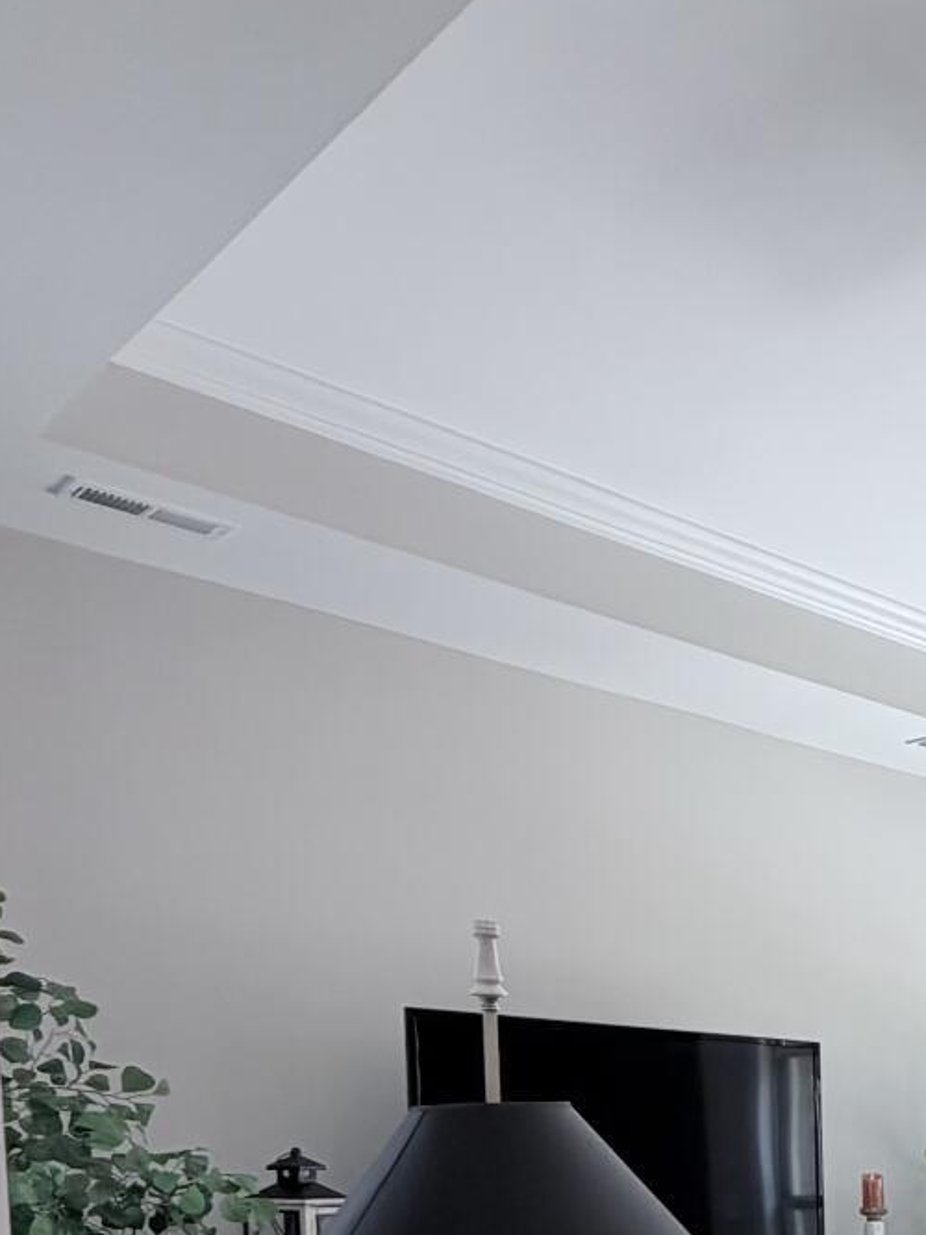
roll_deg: -1.0
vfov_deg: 38.5
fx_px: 1499
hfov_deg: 26.6
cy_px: 1298
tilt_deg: -6.3
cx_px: 1322
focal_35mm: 42
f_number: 2.2
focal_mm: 2.22
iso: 80
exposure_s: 1/121
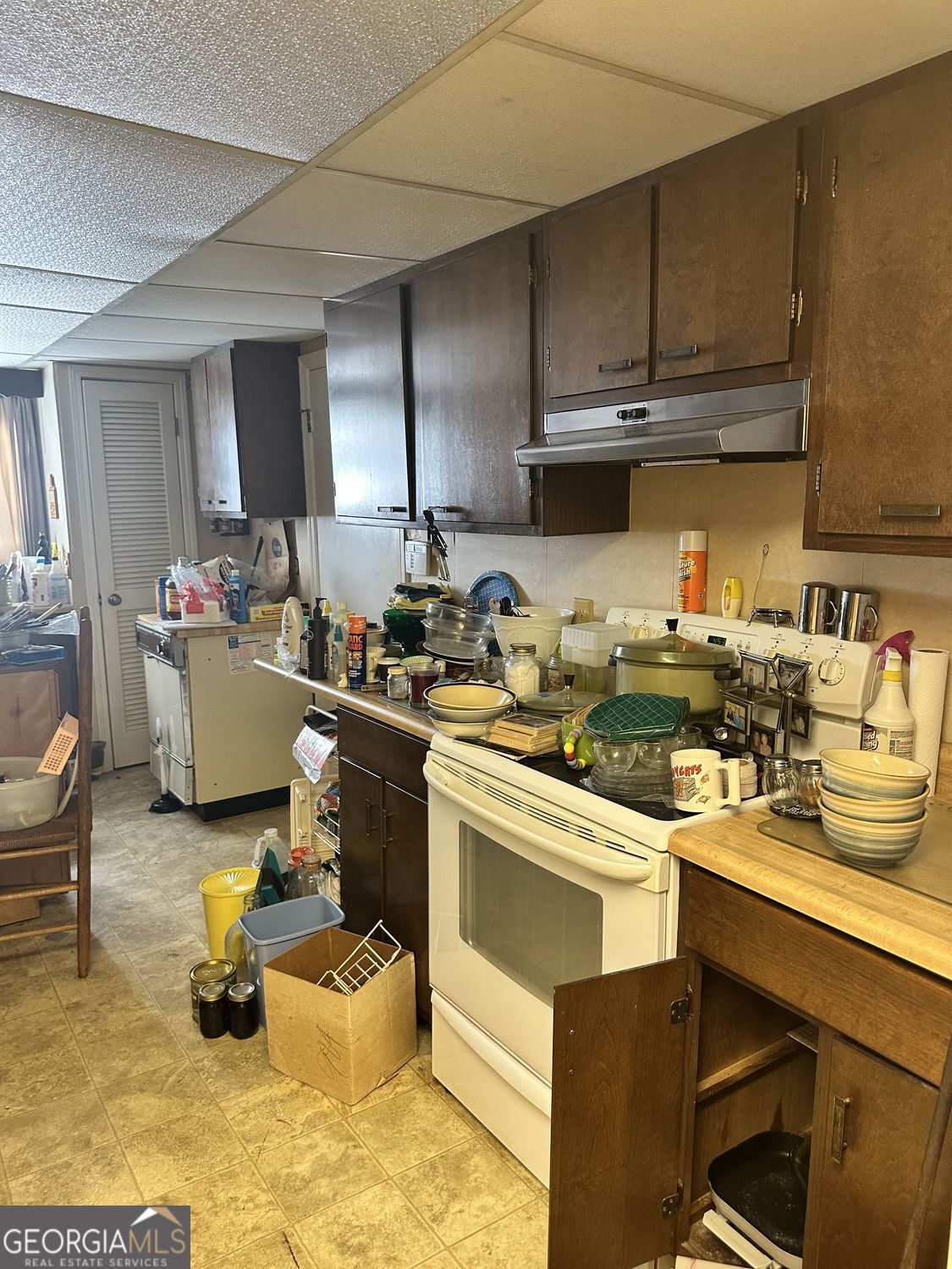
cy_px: 634
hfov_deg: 56.8
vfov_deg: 71.6
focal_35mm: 24
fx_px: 880
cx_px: 476
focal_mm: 6.86
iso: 250
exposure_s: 1/60
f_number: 1.78
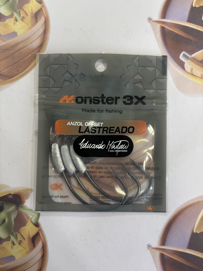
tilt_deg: -89.0
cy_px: 136
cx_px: 102
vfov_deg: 67.3
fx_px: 203
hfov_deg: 53.1
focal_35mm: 26
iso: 80
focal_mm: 5.96
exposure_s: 1/60
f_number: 1.6
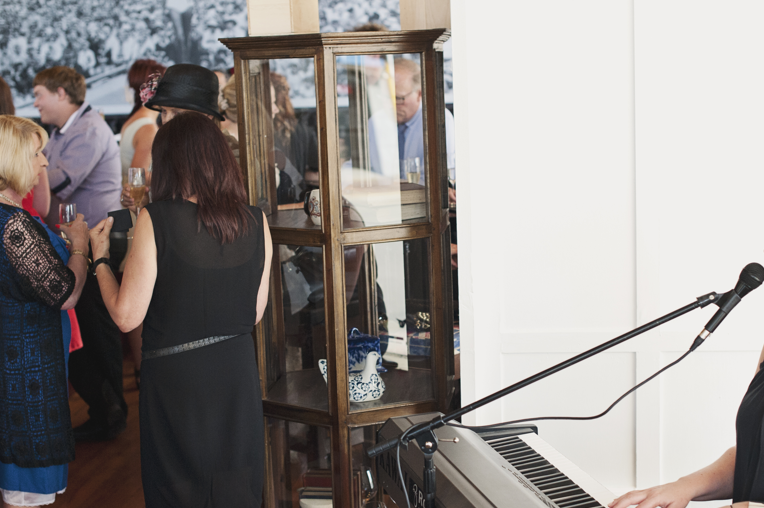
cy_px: 317
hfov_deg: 30.5
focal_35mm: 66
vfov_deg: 20.5
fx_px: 1400
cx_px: 408
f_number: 3.2
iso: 2000
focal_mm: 50
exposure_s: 1/500
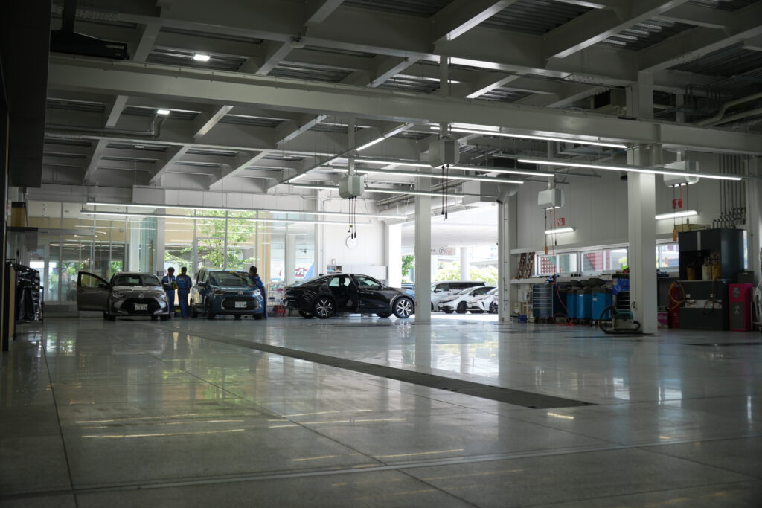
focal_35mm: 38
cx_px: 381
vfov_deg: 35.5
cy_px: 254
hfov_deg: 51.3
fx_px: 794
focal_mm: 25
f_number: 4
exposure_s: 1/125
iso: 125
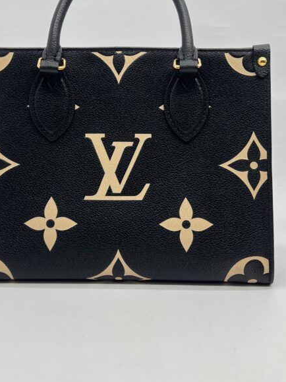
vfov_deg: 41.1
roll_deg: +0.1
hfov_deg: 31.5
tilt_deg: -9.1
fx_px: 507
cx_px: 125
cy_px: 152
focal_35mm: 46
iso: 40
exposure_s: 1/100
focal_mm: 5.7
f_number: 1.5
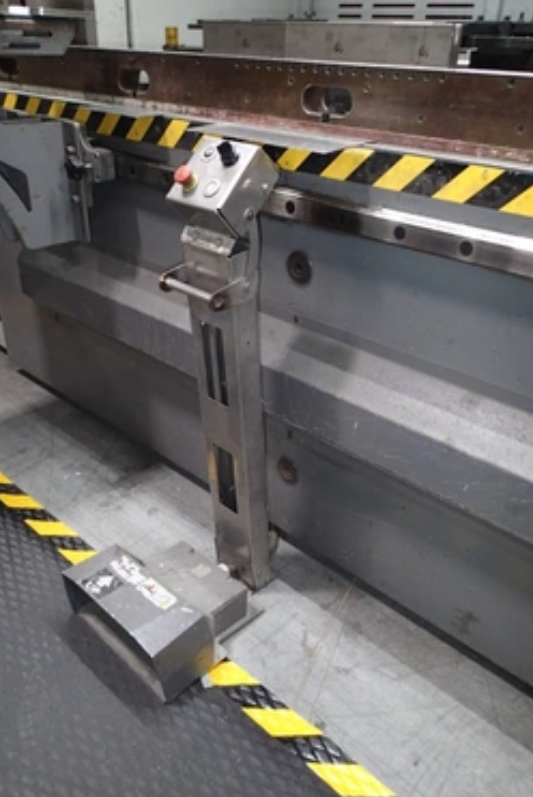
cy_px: 397
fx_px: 621
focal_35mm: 28
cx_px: 273
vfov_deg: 65.4
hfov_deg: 46.5
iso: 200
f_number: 2
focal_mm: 4.5
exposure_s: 1/30
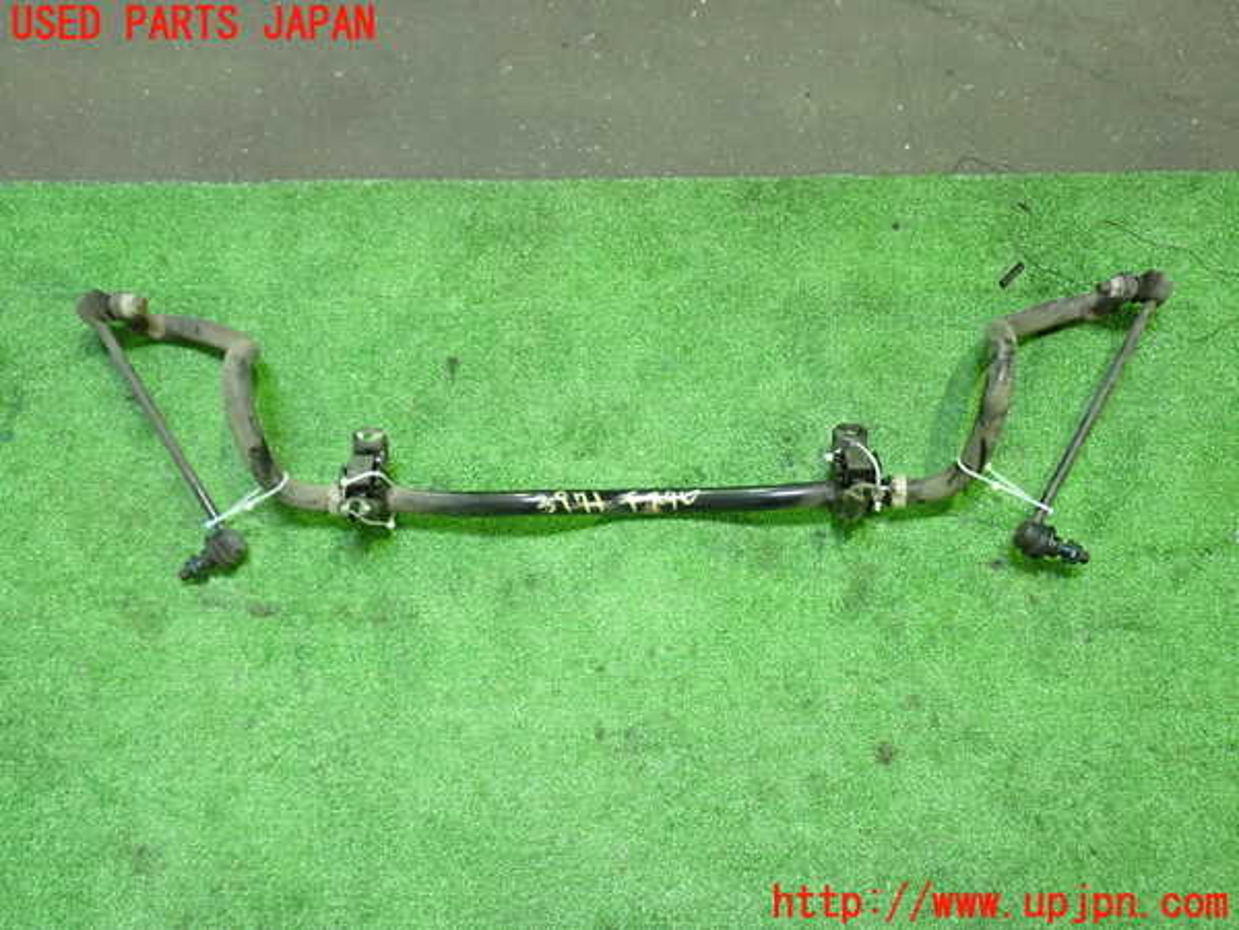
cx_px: 620
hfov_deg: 56.8
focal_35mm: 32
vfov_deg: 44.2
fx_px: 1145
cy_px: 465
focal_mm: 5.79
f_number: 2.4
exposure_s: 1/25
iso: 800
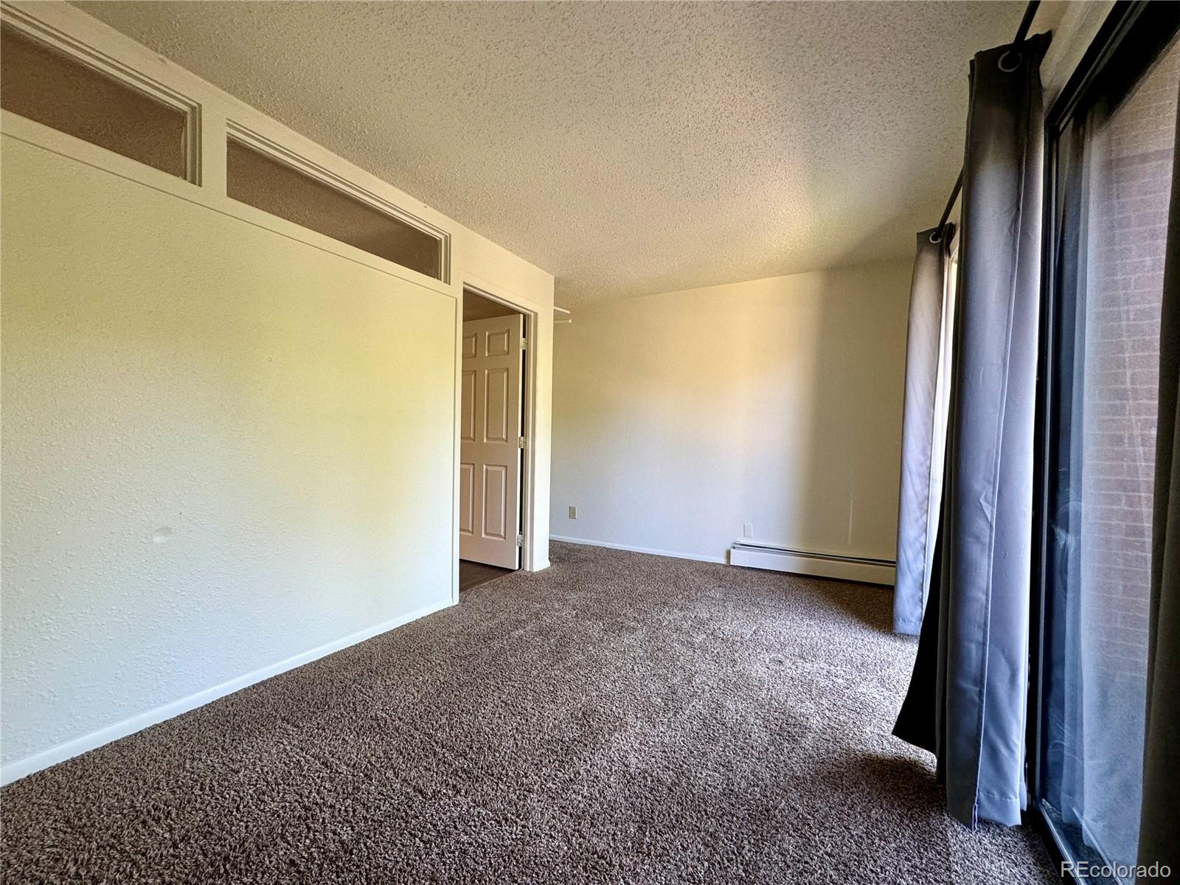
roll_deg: -1.3
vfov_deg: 85.7
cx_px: 590
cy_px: 442
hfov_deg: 102.1
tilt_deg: -0.1
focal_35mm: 14
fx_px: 477
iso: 200
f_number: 2.2
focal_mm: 2.22
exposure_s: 1/99
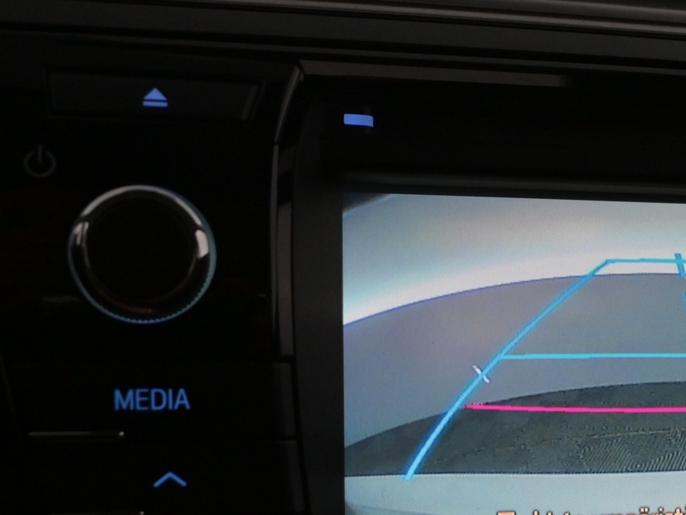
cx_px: 650
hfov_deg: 28.4
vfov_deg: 22.5
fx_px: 1288
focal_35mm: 65
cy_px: 373
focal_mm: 23
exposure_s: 1/160
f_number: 6.3
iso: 2500
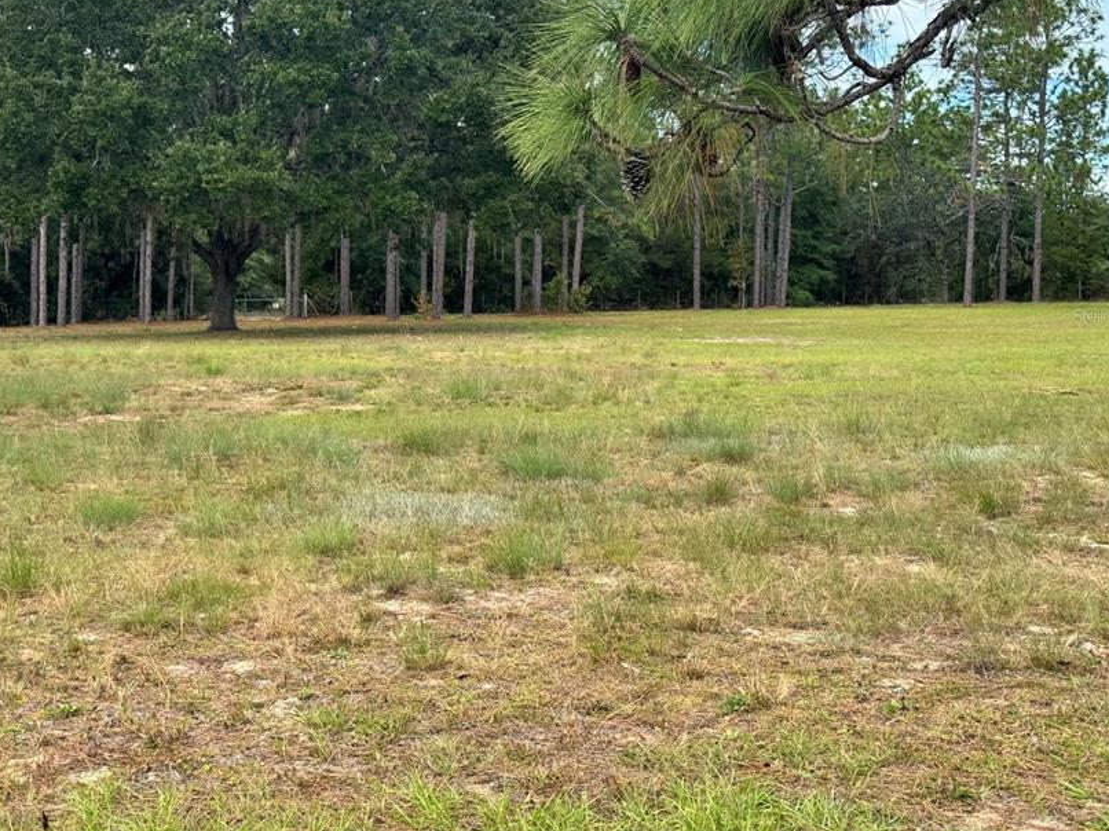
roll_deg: -0.9
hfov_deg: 31.6
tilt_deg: -1.2
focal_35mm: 61
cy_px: 315
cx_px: 451
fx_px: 1954
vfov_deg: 24.0
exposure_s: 1/1490
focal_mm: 6.76
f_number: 1.78
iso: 64
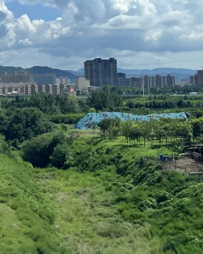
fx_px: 511
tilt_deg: +7.8
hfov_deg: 22.1
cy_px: 26
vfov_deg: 27.0
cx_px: 30
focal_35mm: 68
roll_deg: +1.4
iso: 50
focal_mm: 5.7
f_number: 1.5
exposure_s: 1/1972
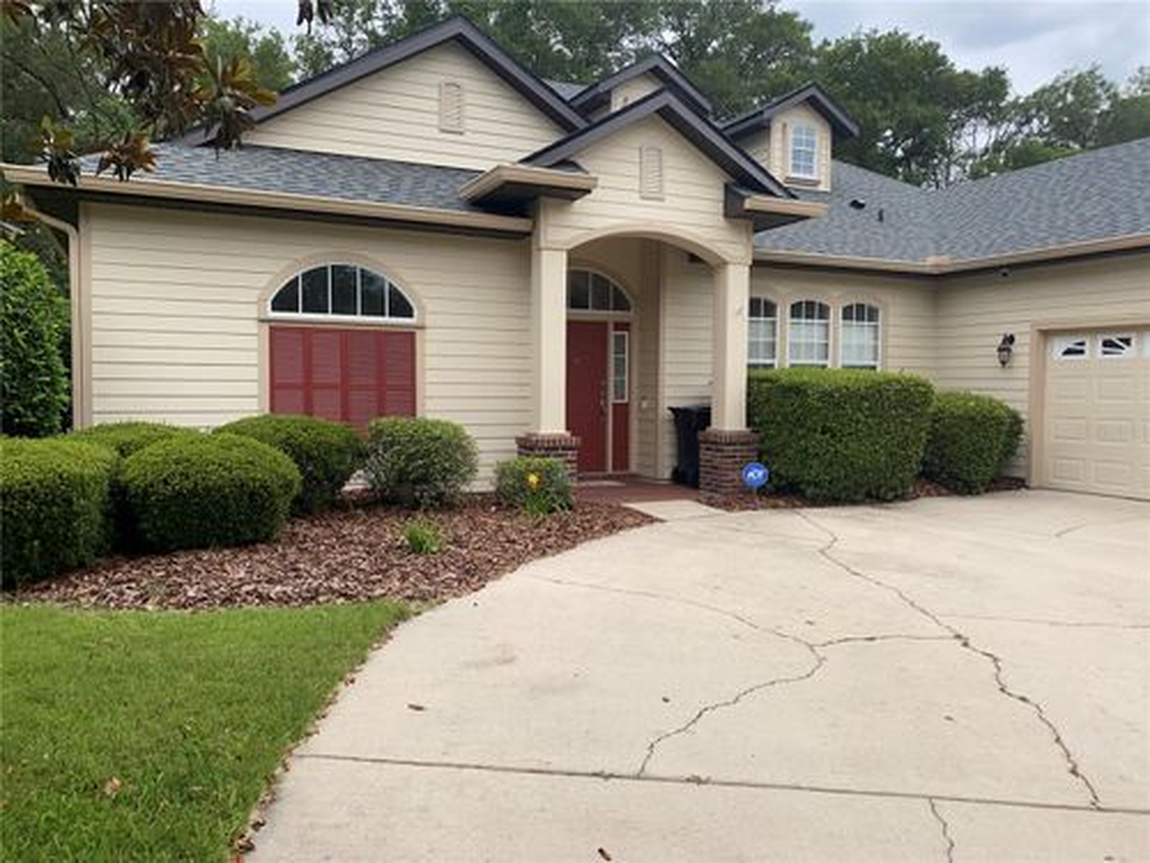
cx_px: 575
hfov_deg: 67.3
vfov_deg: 53.1
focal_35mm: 26
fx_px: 864
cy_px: 432
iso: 32
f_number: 1.8
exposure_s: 1/919
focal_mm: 4.25
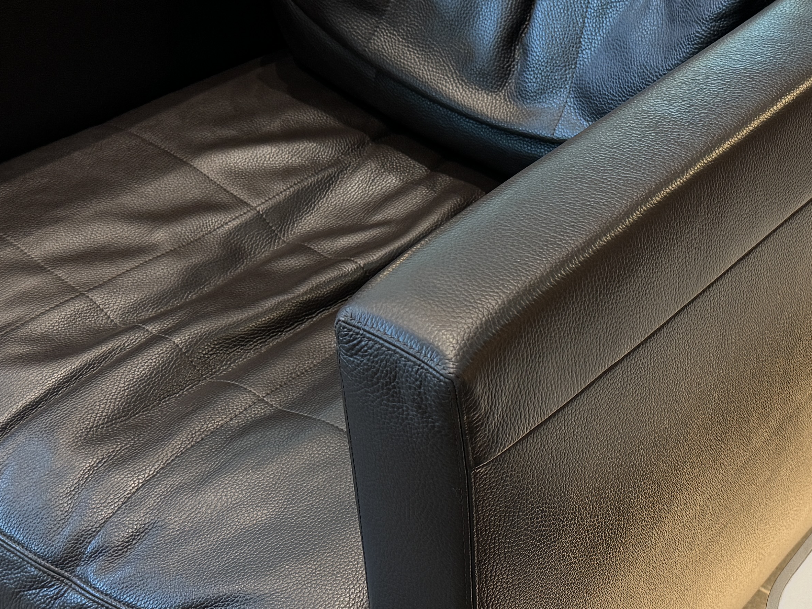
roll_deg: -1.0
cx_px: 566
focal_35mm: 58
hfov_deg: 32.8
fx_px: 1361
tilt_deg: -39.3
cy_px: 329
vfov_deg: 25.2
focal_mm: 6.76
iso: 200
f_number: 1.78
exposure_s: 1/50
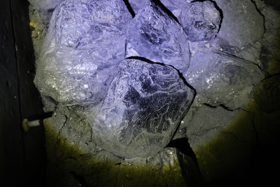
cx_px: 140
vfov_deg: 37.9
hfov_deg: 54.4
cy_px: 94
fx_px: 272
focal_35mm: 35
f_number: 2.8
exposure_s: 1/40
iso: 500
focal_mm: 35
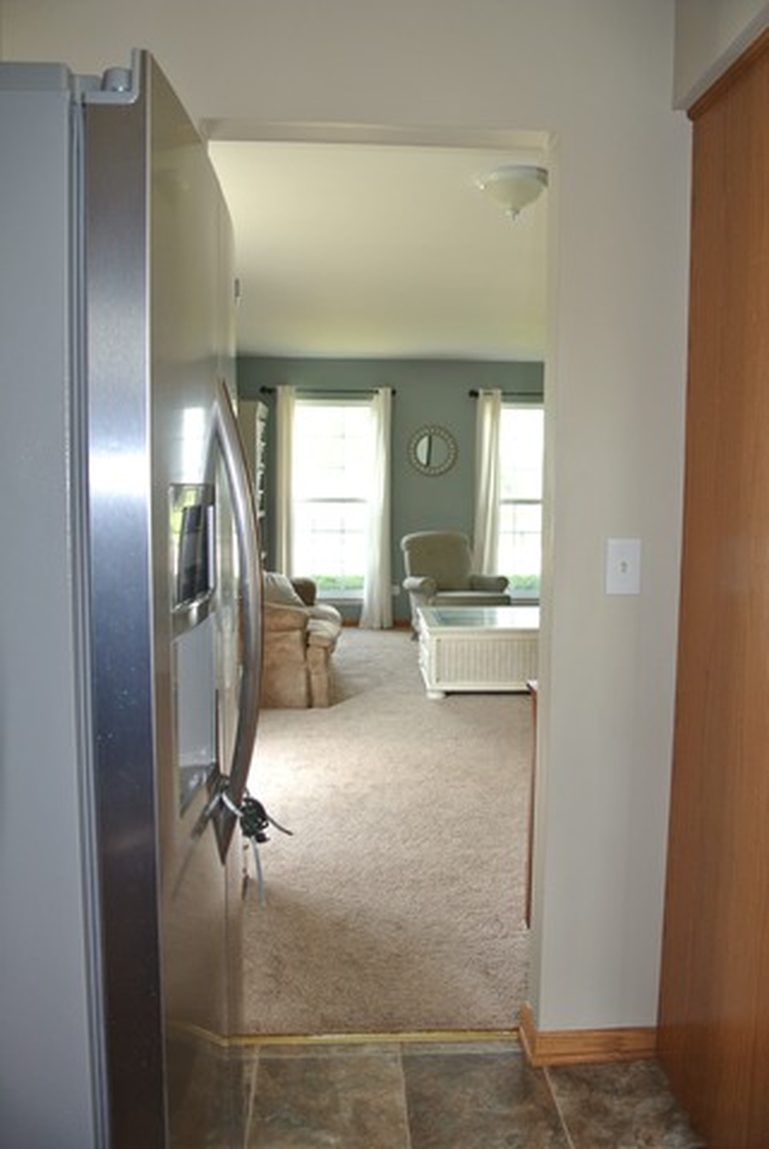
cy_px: 574
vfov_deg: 67.3
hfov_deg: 48.0
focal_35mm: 27
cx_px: 384
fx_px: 863
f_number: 3.5
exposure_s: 1/60
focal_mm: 10
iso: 220
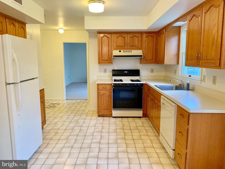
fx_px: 169
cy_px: 84
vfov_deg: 53.1
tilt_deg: -8.6
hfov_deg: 67.3
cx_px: 112
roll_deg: +0.0
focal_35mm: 26
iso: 125
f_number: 1.8
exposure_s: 1/60
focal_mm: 4.25
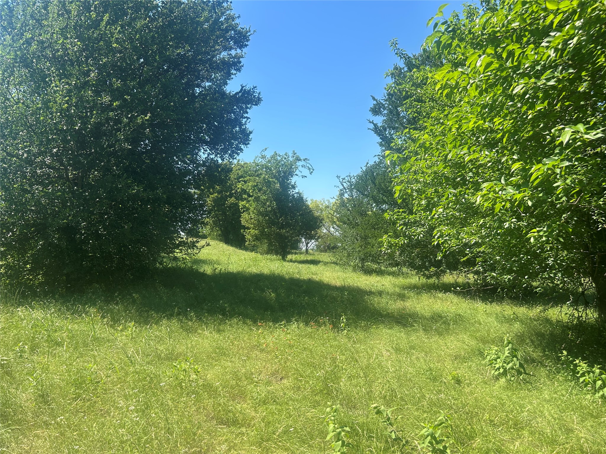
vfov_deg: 53.1
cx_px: 303
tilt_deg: +3.3
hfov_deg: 67.3
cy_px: 227
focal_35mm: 26
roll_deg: +0.6
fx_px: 455
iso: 50
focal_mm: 5.7
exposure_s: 1/1934
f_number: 1.5
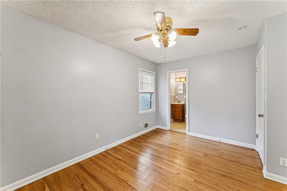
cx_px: 144
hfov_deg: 104.3
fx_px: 112
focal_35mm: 14
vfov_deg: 81.2
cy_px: 96
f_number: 11
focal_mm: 14
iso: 400
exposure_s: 1/8
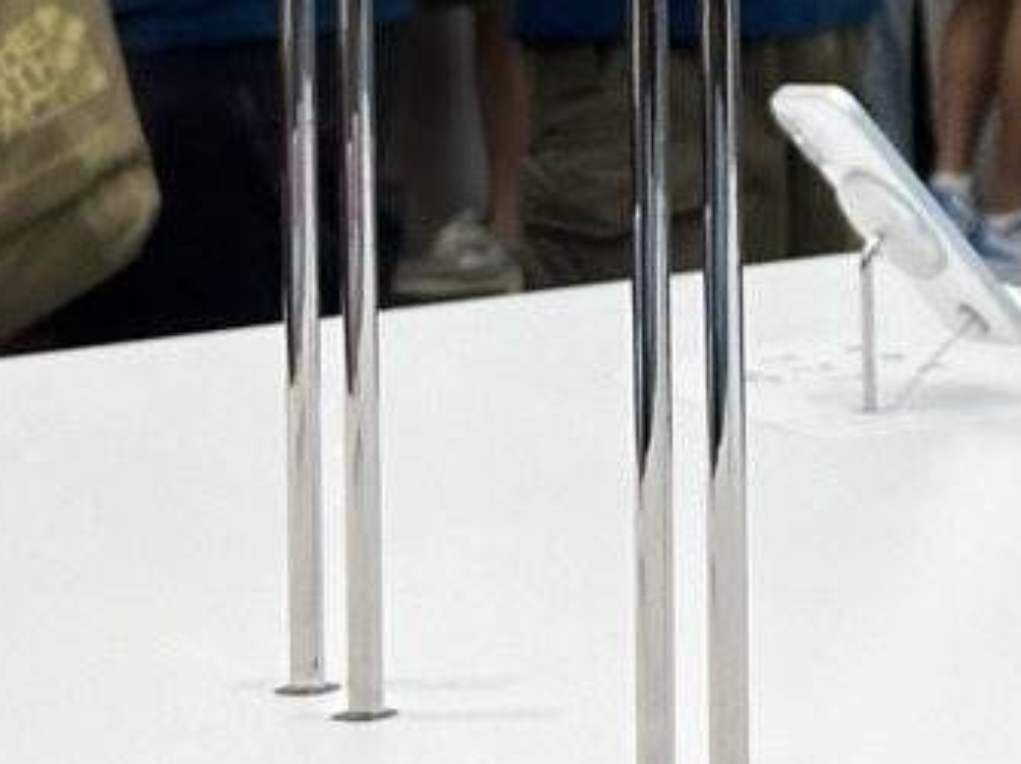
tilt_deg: -0.2
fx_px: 5423
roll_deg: +0.9
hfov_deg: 10.3
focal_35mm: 184
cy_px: -565
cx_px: 1596
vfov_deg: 7.8
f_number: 1.78
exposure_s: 1/100
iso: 80
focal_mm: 6.86
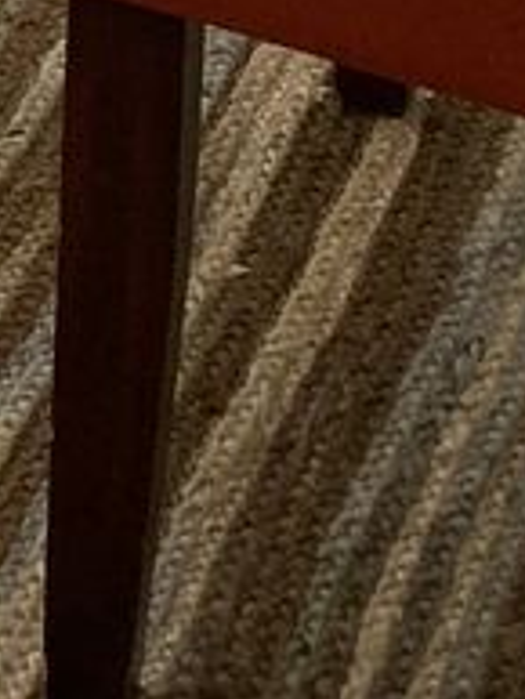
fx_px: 4080
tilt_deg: -7.9
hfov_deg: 6.5
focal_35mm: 202
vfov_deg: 7.6
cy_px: -1847
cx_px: -1211
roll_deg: +3.6
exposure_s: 1/122
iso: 64
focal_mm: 4.25
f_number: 1.8
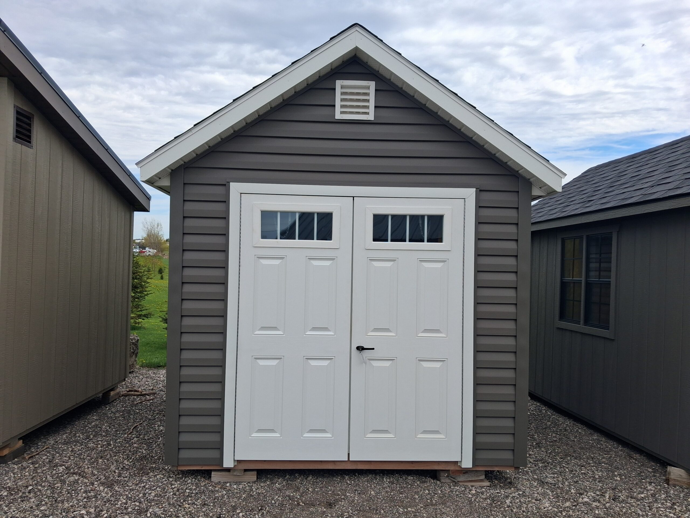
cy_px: 259
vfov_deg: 51.4
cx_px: 345
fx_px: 538
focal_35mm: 27
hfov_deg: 65.3
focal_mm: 4
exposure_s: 1/578
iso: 25
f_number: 1.8
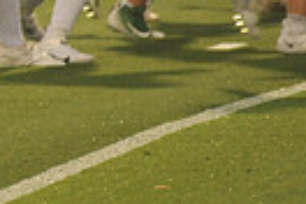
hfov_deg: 2.3
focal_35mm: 876
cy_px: -125
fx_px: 7445
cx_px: -343
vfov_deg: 1.6
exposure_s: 1/320
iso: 4000
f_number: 5
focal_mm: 200
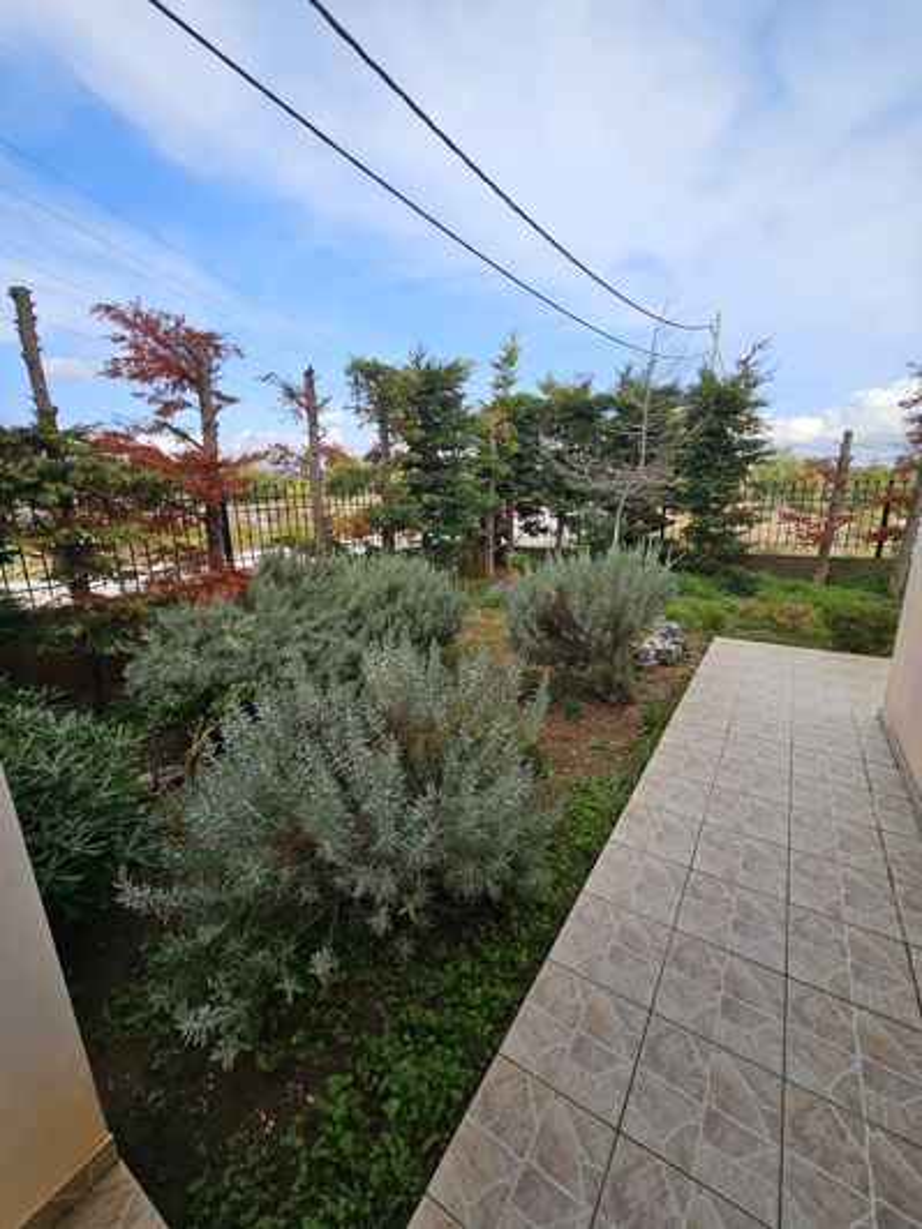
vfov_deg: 106.2
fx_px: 462
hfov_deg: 89.9
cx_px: 461
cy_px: 614
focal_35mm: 13
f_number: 2.2
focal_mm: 2.2
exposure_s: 1/1050
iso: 50
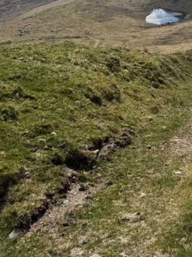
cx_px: 233
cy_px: 69
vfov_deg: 32.2
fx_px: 437
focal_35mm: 59
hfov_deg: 22.7
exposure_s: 1/7092
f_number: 1.78
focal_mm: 6.76
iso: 80
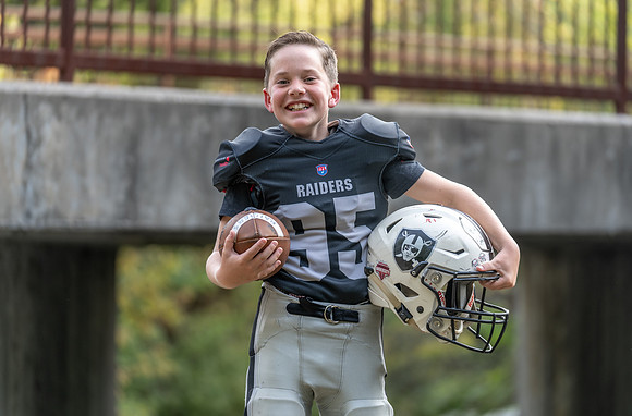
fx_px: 2512
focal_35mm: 144
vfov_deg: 9.5
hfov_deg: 14.3
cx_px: 335
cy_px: 193
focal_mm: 130
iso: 160
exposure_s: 1/320
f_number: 2.8
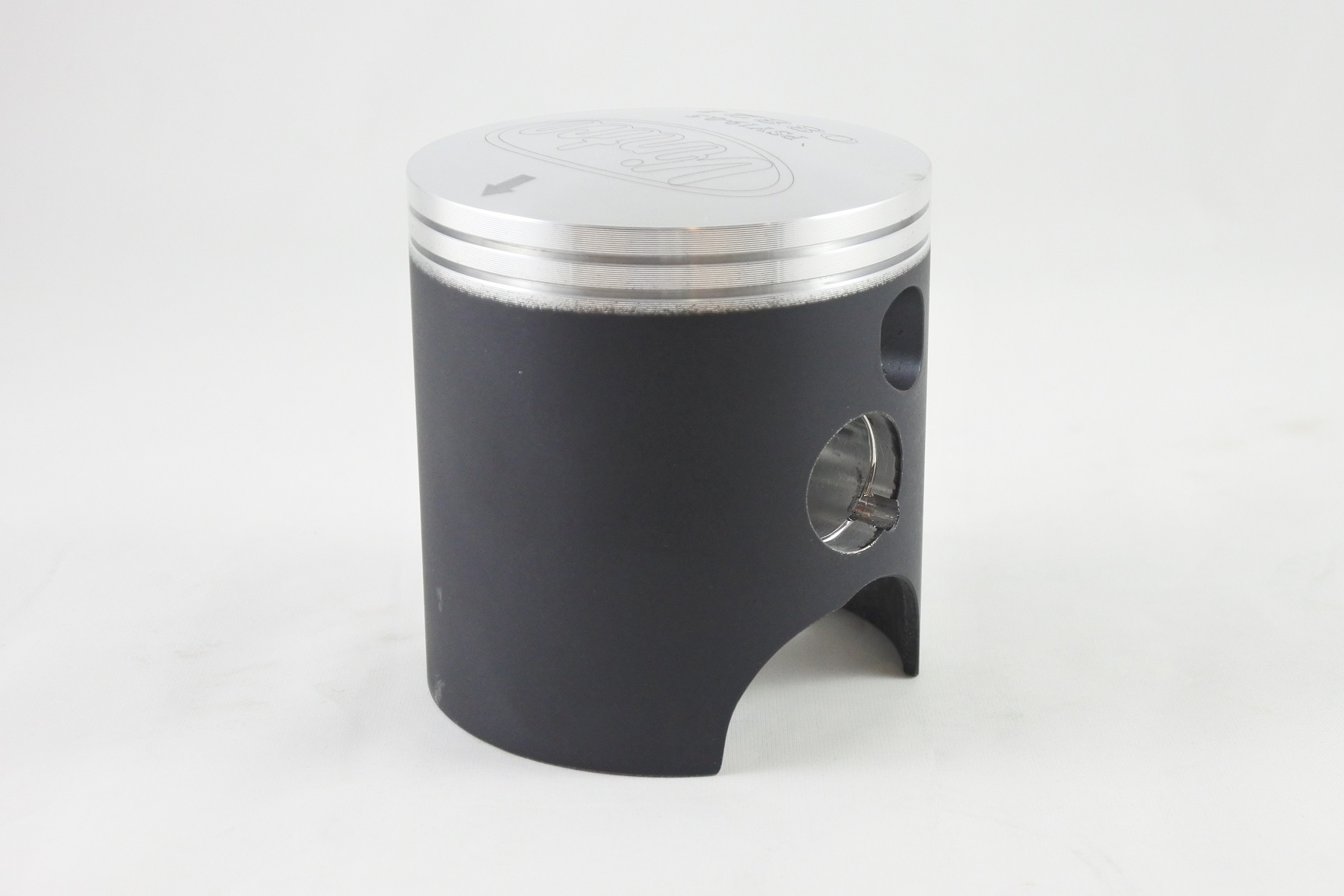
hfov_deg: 37.5
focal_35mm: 53
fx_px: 1979
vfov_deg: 25.5
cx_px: 672
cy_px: 448
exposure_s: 1/125
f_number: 4.5
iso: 800
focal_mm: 19.7
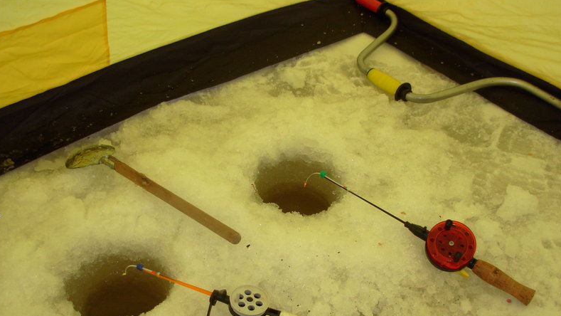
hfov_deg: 48.4
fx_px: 625
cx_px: 278
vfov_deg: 28.2
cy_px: 199
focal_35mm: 42
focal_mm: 6.3
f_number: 2.9
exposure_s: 1/235
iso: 50
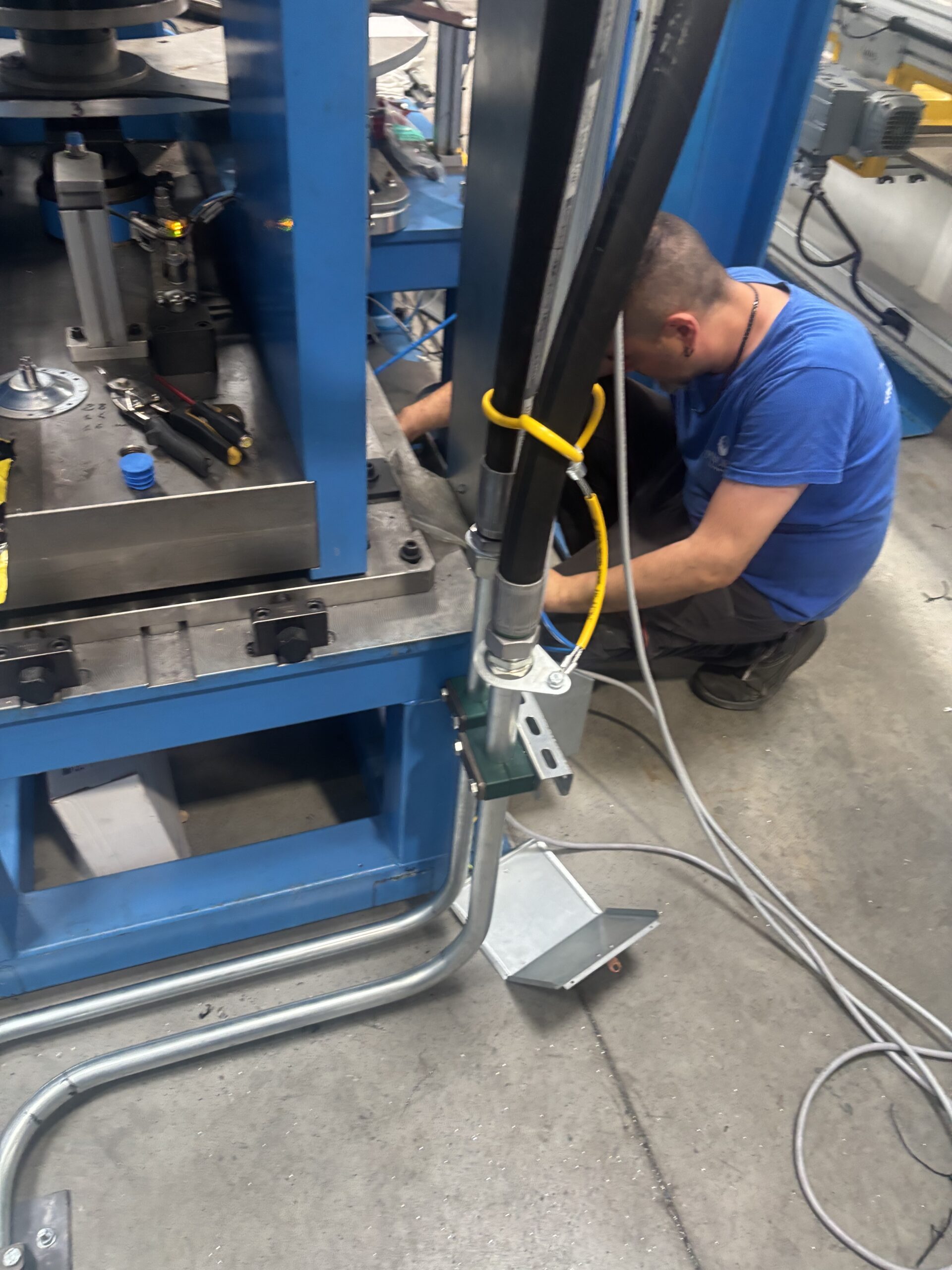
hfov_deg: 53.1
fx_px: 953
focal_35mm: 26
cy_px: 635
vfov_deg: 67.3
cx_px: 476
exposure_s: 1/49
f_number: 1.6
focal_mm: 5.96
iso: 320
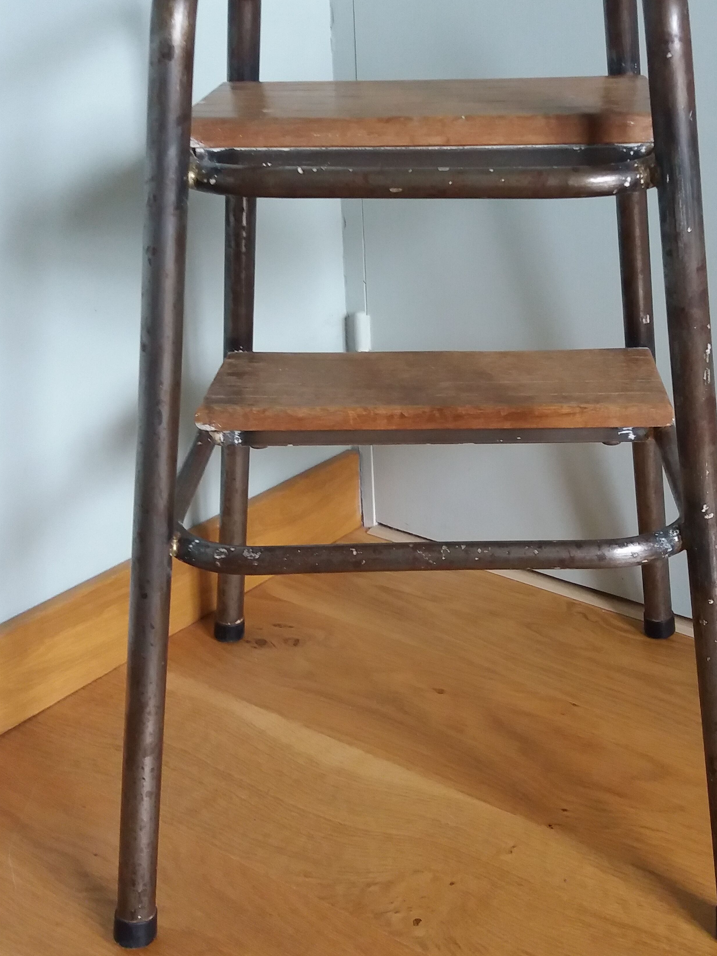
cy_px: 420
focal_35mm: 35
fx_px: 966
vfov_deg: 52.5
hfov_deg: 40.5
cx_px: 440
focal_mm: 3.7
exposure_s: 1/33
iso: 160
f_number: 1.9
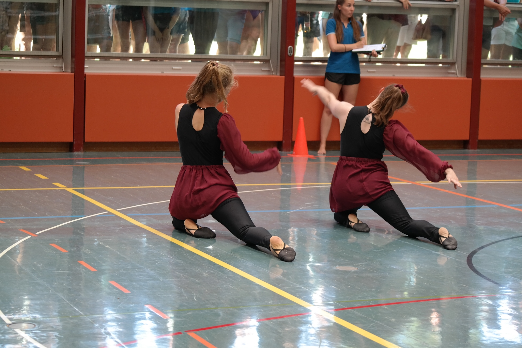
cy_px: 174
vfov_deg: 14.0
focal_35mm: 98
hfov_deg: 20.8
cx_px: 261
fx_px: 1421
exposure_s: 1/100
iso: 400
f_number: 4.5
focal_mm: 64
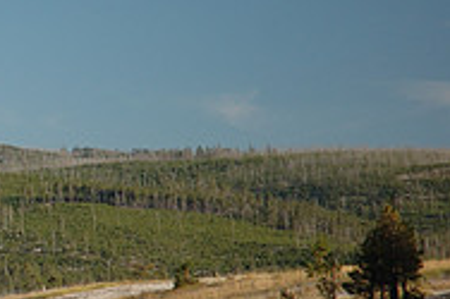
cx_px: -239
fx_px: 3584
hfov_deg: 7.1
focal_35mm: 287
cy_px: 151
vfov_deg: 4.8
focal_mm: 62
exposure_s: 1/200
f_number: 4.5
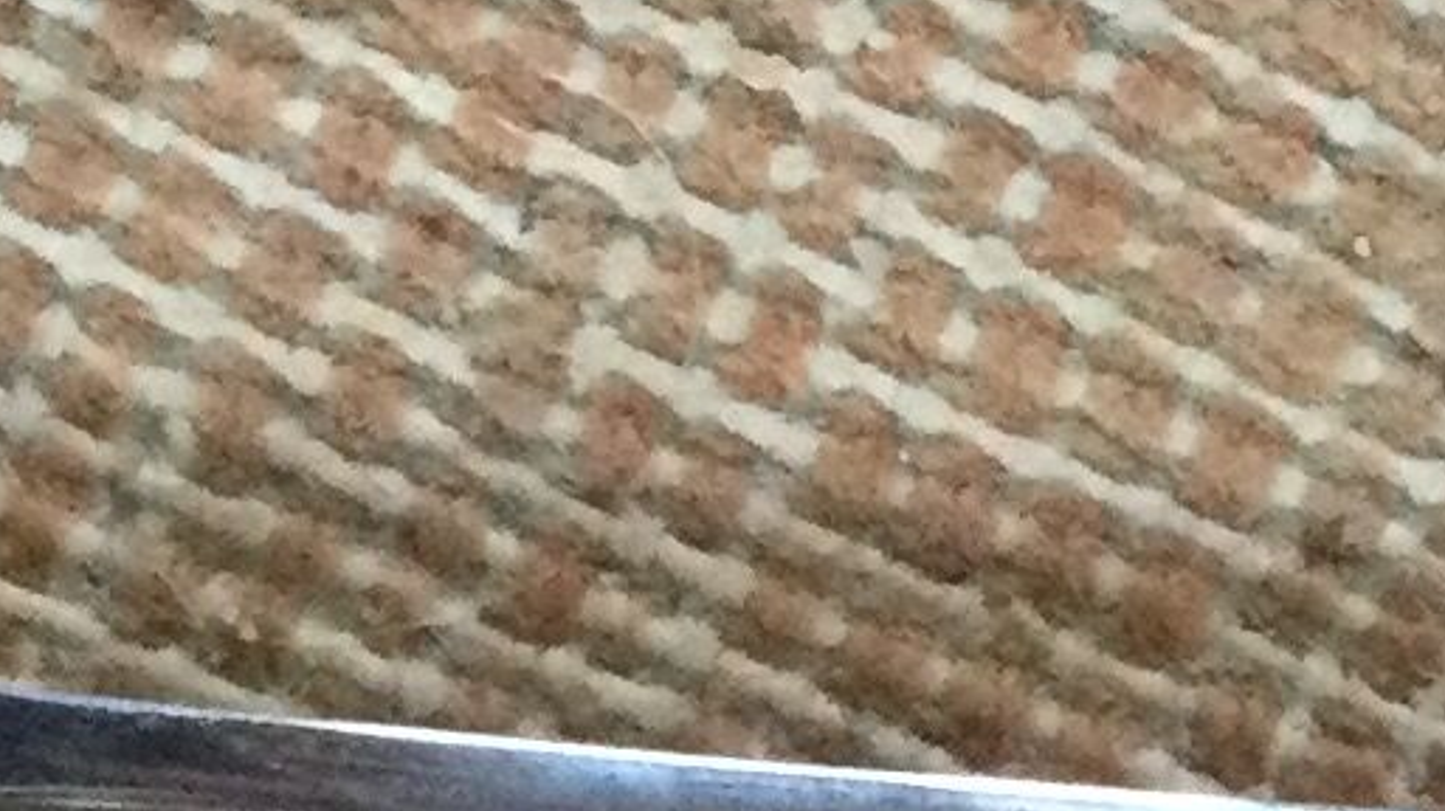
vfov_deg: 5.6
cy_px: 704
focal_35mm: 215
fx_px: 8234
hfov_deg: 10.0
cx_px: 1417
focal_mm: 3.3
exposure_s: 1/20
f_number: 2.4
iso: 200
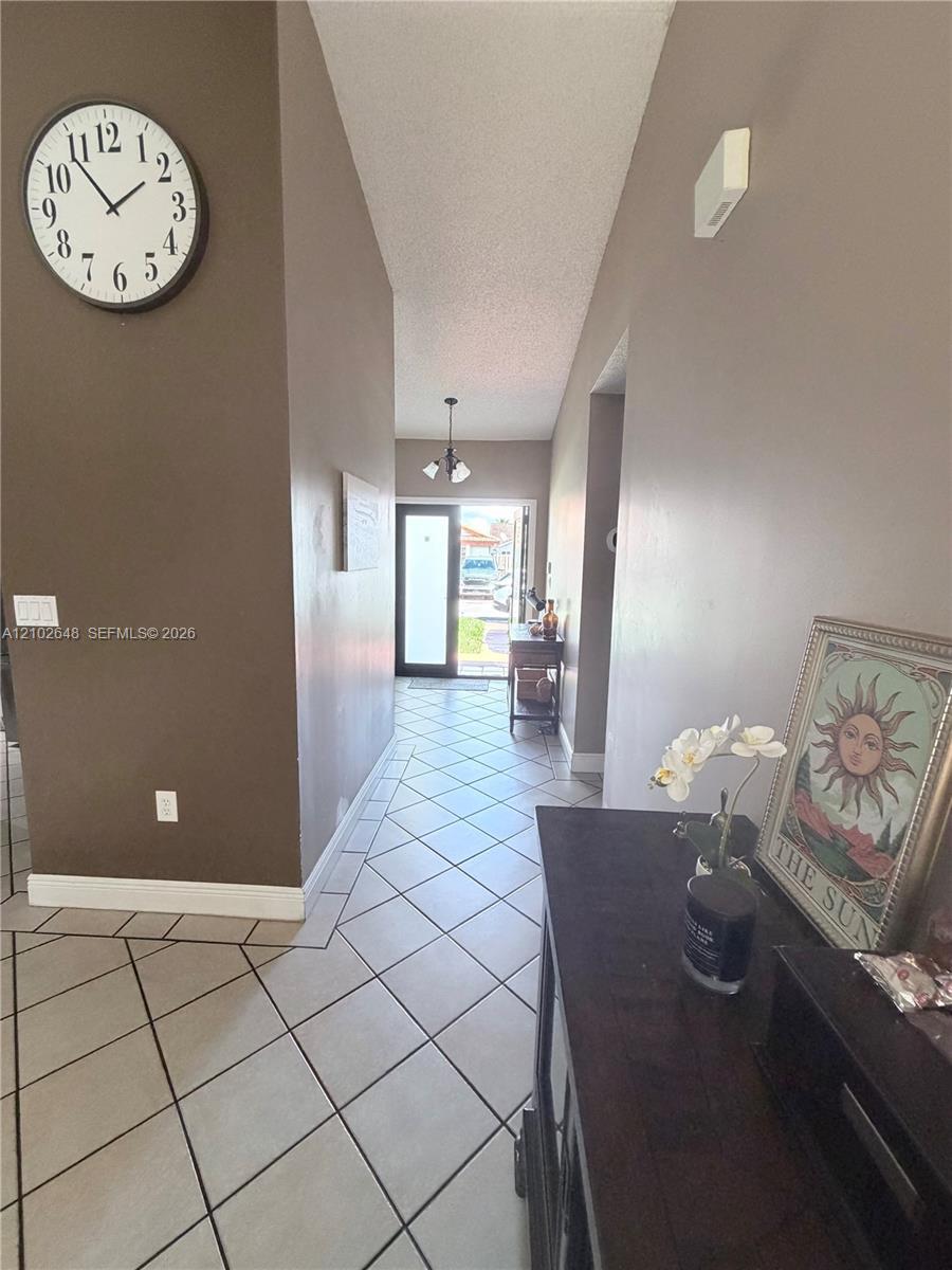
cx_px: 476
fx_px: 513
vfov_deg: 102.1
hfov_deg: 85.7
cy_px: 635
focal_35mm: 14
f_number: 2.2
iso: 320
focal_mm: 2.22
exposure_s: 1/120
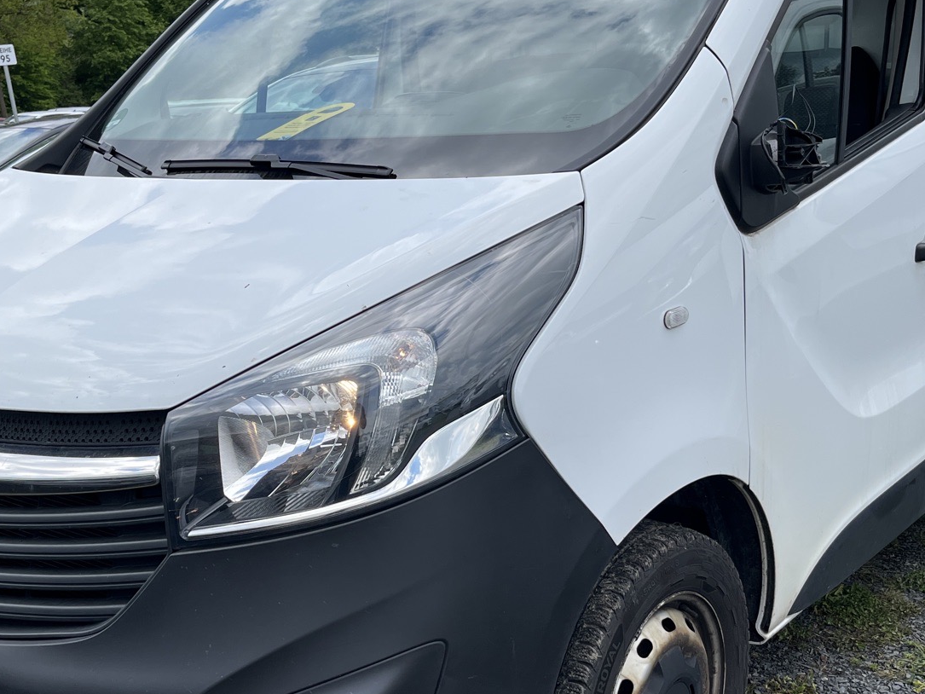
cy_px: 373
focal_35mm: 46
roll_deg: +3.0
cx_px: 461
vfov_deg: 31.5
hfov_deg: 41.2
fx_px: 1229
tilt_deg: -13.1
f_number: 1.6
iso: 50
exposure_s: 1/2410
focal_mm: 5.1
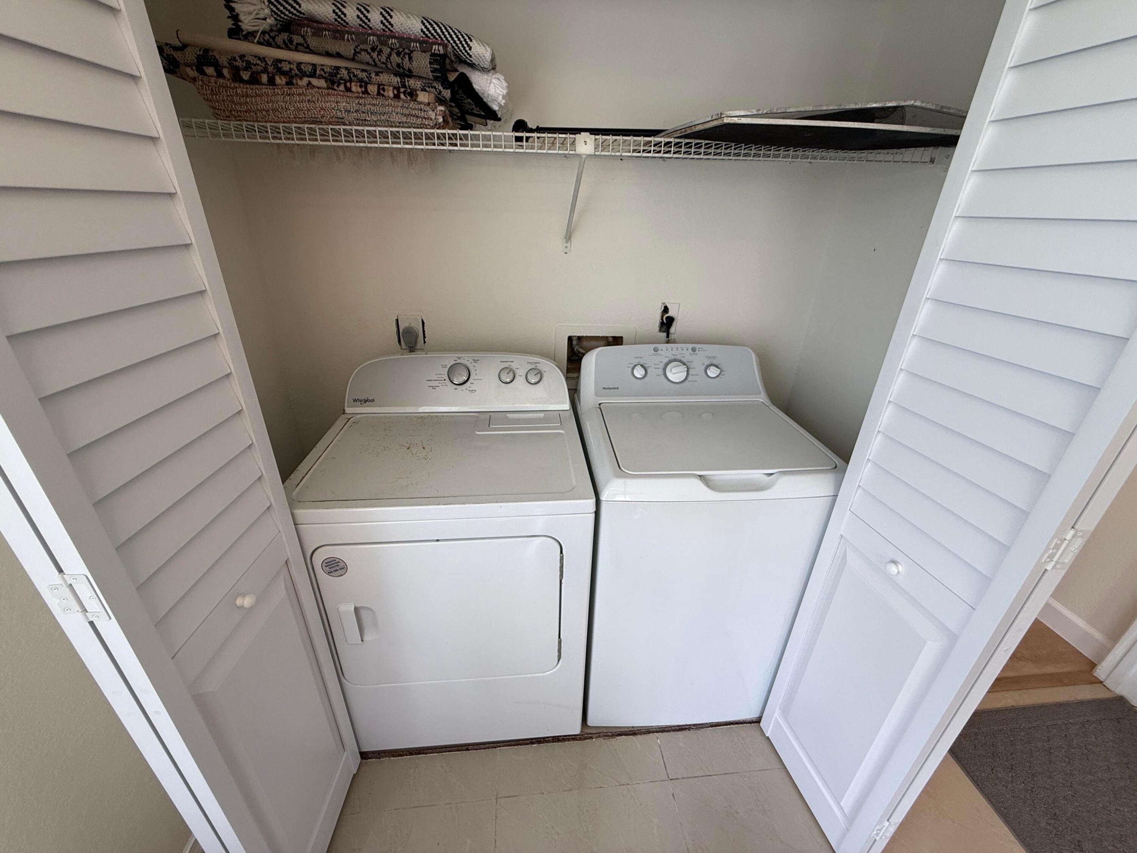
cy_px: 426
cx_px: 568
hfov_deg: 102.1
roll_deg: -1.1
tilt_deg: -26.1
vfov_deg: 85.7
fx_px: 460
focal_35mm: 14
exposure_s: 1/120
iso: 80
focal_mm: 2.22
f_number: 2.2
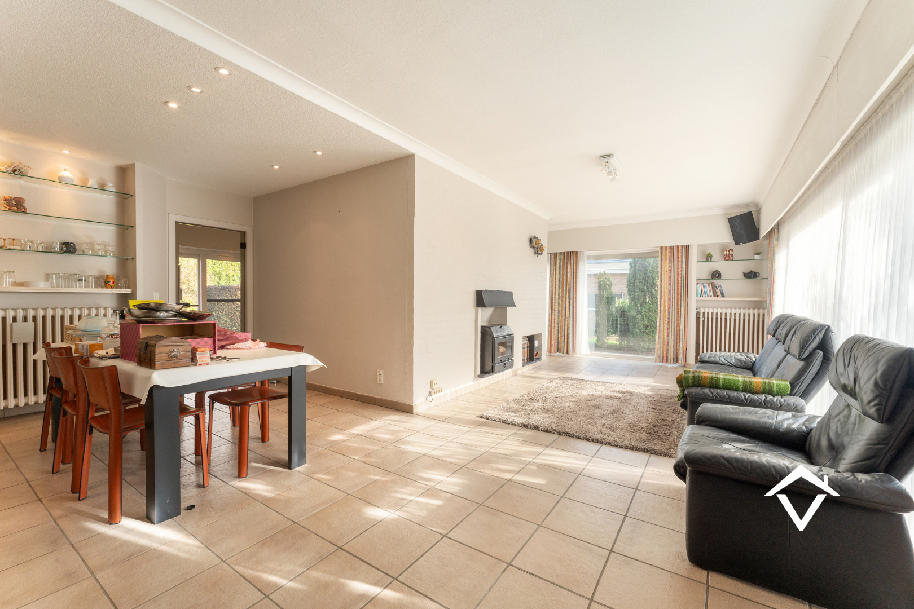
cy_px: 304
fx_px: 383
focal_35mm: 15
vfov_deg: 77.0
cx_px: 457
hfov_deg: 100.0
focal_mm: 15.1
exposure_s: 1/13
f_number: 11
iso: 250
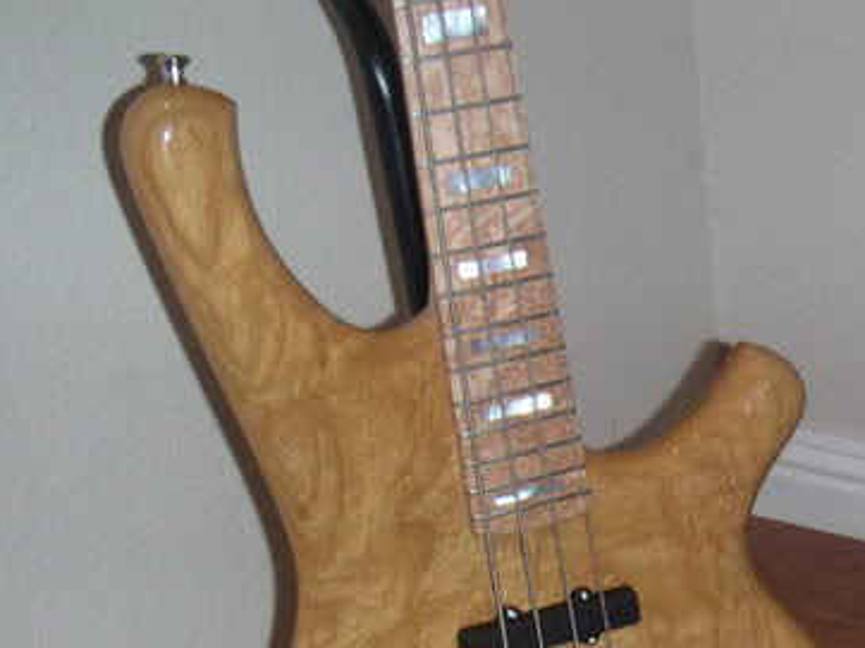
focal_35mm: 84
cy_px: 428
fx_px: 2098
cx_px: 872
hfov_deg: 22.4
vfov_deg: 17.5
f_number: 2.8
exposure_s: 1/50
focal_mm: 6
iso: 160
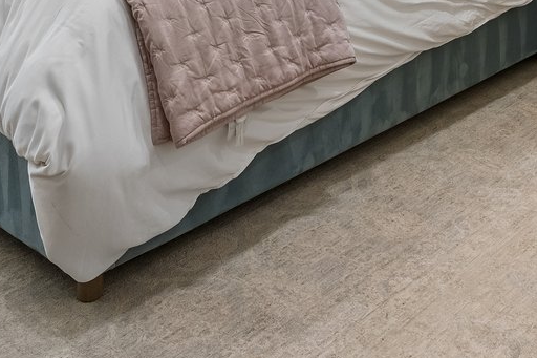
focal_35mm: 64
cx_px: 388
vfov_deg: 17.6
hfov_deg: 31.0
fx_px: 954
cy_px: -264
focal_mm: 16
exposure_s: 1/13
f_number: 8
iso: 200
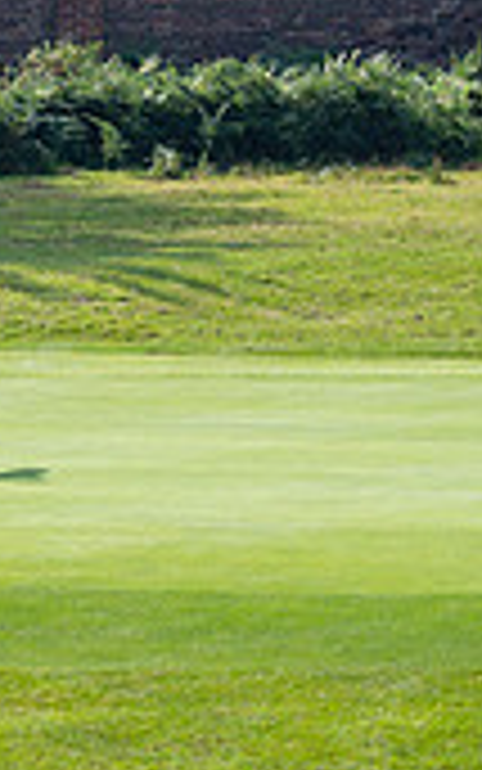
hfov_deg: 3.7
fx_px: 7224
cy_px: 563
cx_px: -820
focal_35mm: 344
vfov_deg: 6.1
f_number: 5.6
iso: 200
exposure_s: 1/1000
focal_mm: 98
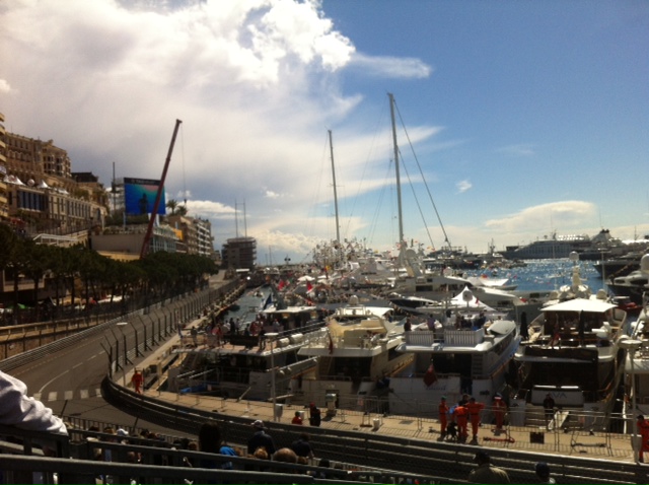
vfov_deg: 40.6
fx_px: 655
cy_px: 242
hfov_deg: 52.7
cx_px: 324
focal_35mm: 35
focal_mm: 3.85
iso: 80
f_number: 2.8
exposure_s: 1/3016
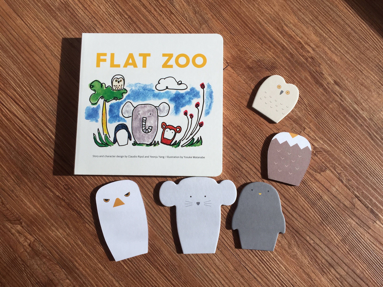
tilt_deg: -83.0
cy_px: 144
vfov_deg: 48.2
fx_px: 321
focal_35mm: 29
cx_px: 192
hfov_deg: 61.7
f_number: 2.2
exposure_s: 1/181
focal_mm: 4.15
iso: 32
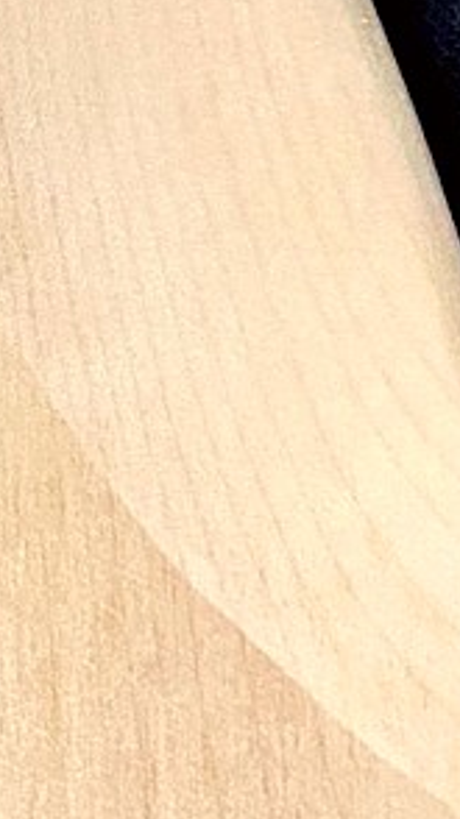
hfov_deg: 8.5
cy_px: -238
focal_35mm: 136
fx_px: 2954
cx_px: -418
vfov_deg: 15.1
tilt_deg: -22.4
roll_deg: +1.8
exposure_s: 1/60
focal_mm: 4.25
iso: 500
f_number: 1.8
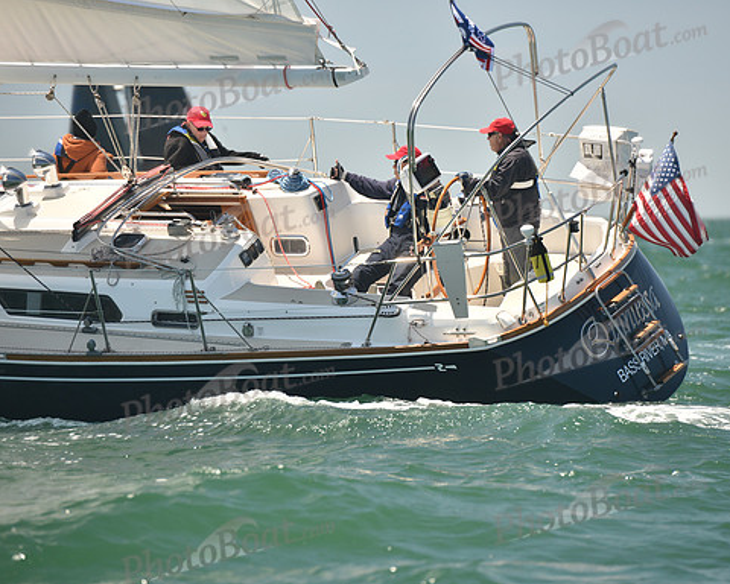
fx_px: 4904
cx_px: 415
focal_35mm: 227
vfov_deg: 6.8
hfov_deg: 8.5
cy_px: 293
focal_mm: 200
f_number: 4
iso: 250
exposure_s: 1/800
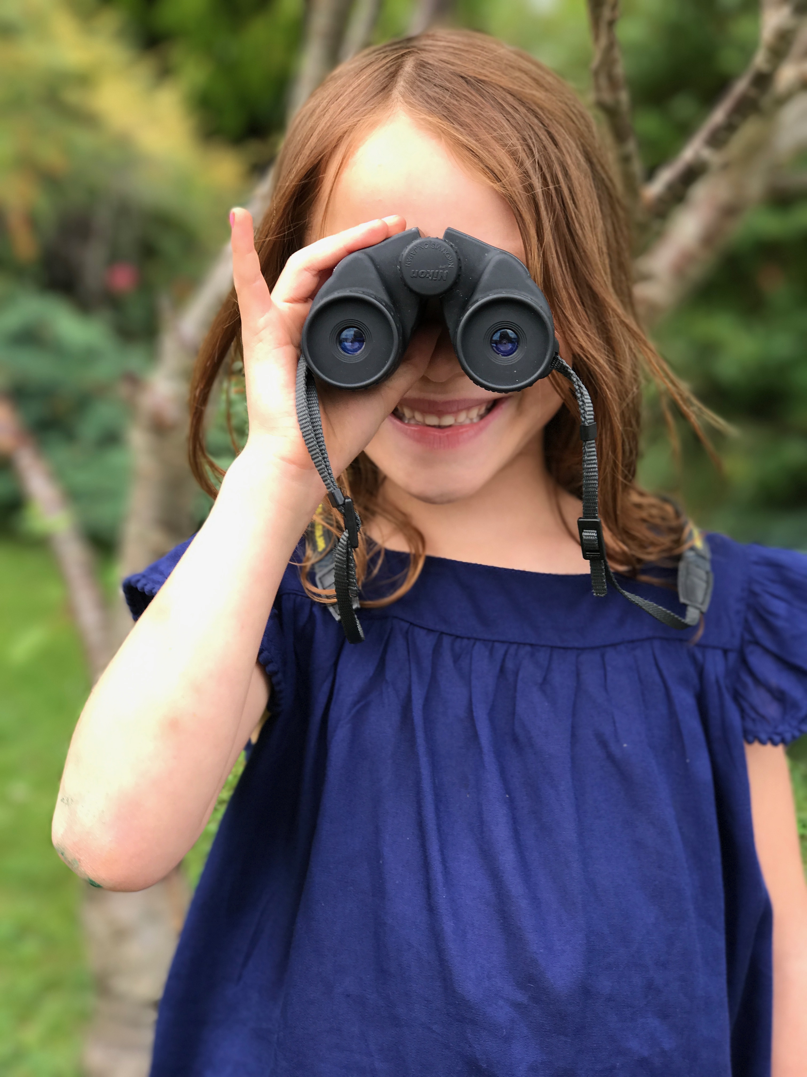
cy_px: 538
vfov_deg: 33.8
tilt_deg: -5.4
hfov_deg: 25.7
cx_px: 404
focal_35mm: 57
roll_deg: -0.1
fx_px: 1772
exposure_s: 1/50
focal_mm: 6.6
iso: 32
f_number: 2.8
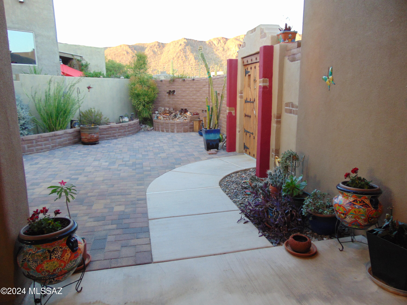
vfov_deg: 54.9
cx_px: 204
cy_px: 152
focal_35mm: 25
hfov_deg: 69.4
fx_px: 294
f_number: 3
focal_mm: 4.5
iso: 160
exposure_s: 1/30
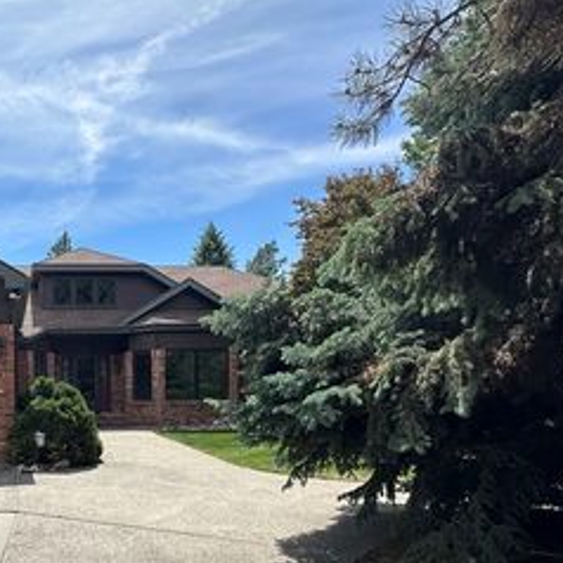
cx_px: 47
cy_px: 401
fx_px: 478
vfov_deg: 58.7
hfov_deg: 52.8
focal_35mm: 26
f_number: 2.2
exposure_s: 1/1715
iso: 50
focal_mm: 2.22
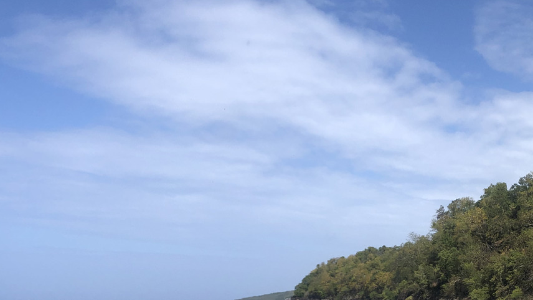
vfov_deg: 20.7
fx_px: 806
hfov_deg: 35.4
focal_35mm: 57
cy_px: 264
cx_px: 429
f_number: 1.8
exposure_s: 1/2825
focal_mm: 4
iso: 20
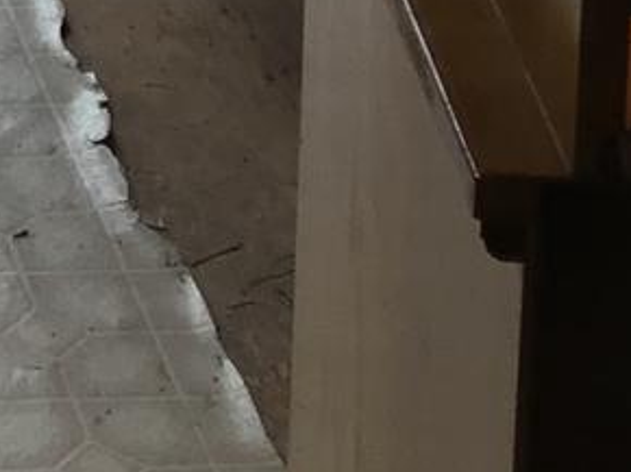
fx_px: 3734
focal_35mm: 205
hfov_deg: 9.1
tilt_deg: -13.0
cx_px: -592
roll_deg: -0.3
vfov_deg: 6.5
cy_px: -1035
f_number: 2.2
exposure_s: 1/60
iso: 25
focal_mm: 4.15
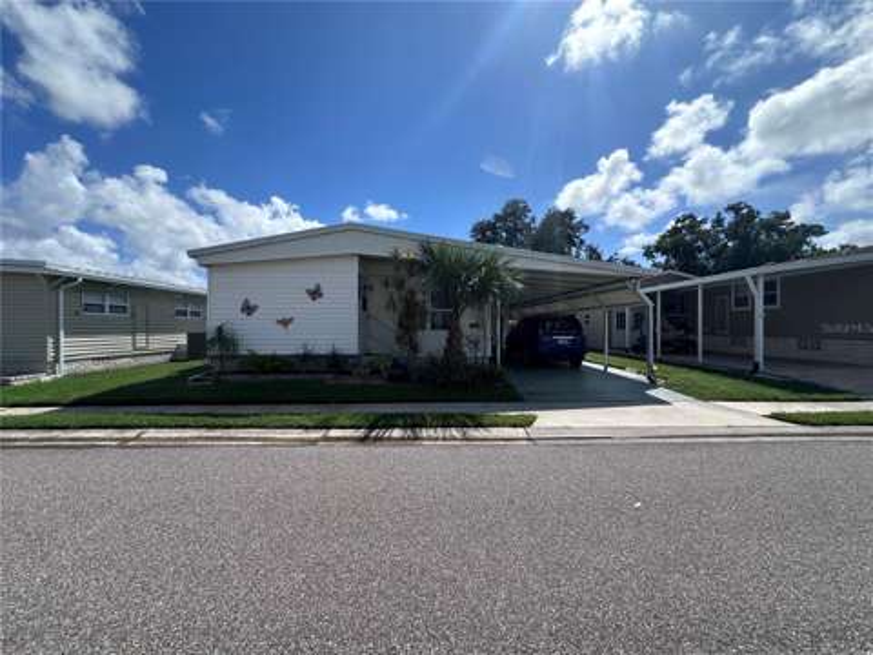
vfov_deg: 85.7
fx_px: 353
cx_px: 436
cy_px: 328
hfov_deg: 102.1
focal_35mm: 14
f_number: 2.2
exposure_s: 1/2618
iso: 50
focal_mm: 2.22
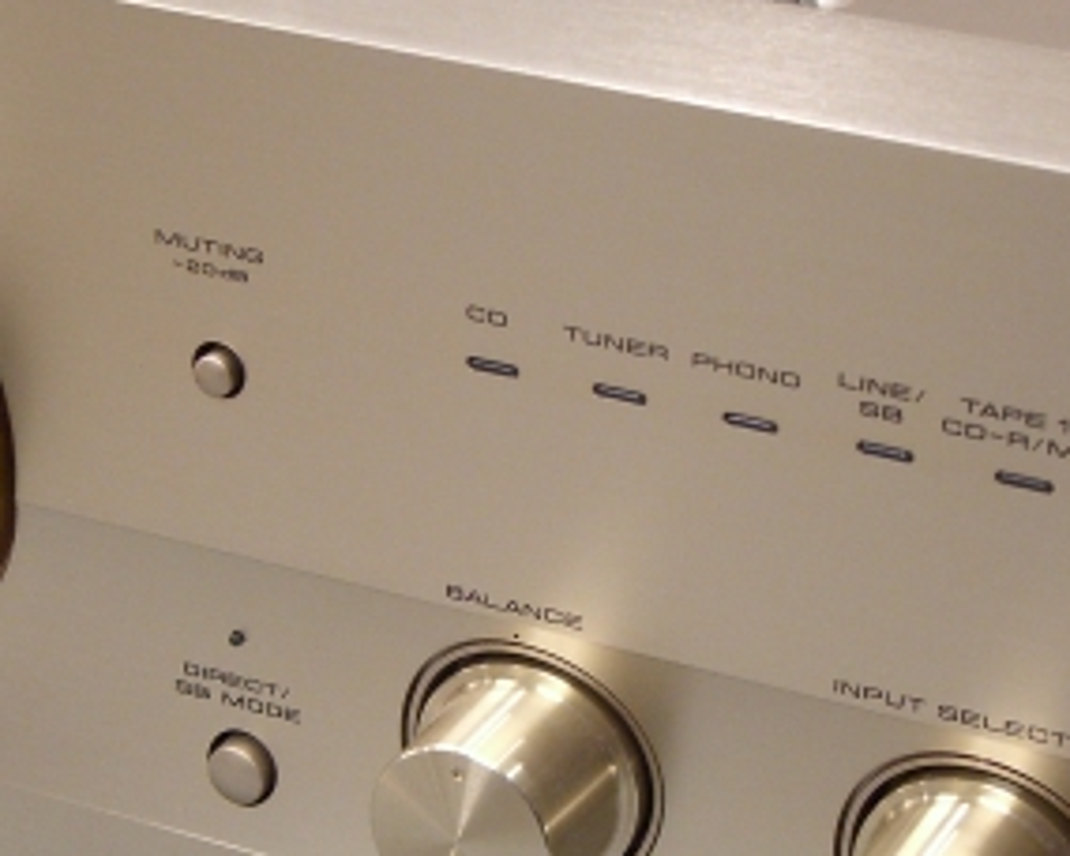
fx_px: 3958
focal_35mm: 125
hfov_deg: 15.4
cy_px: 608
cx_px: 526
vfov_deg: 12.3
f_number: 3.6
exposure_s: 1/13
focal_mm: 11.8
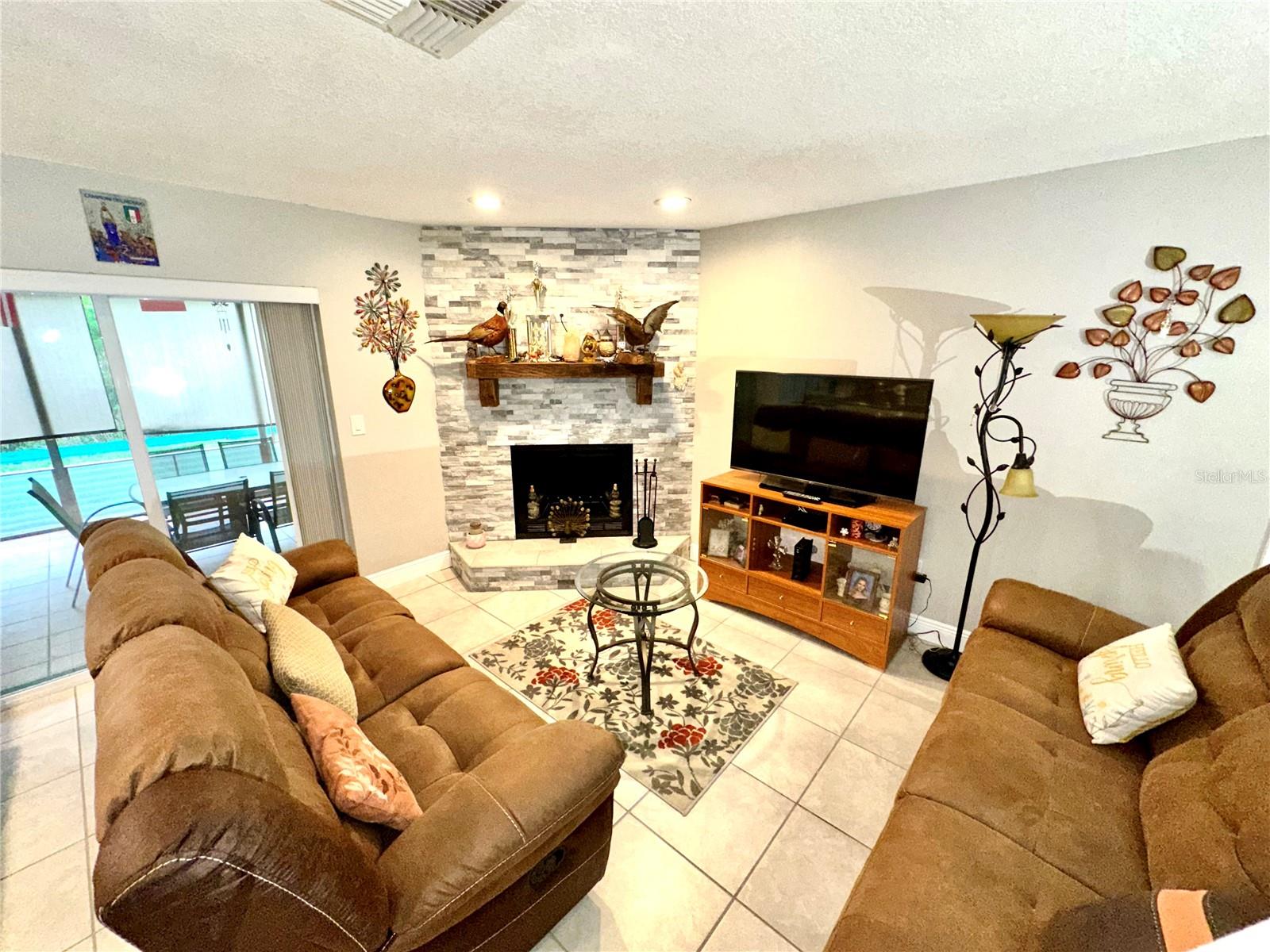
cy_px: 476
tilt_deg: -15.0
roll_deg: -0.5
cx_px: 635
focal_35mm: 14
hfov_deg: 102.1
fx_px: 514
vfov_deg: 85.7
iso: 320
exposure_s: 1/60
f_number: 2.2
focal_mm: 2.22
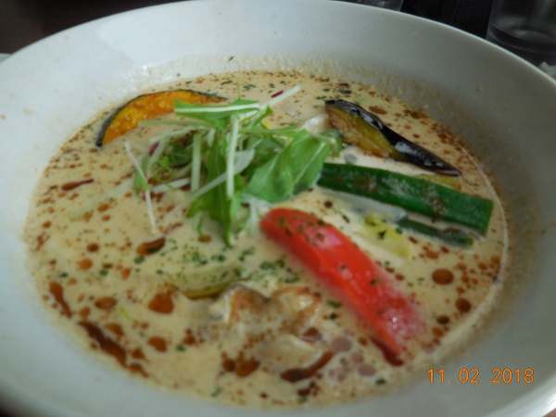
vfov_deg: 54.9
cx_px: 278
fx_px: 402
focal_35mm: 25
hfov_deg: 69.4
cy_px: 208
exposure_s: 1/400
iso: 125
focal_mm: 4.5
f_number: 3.3
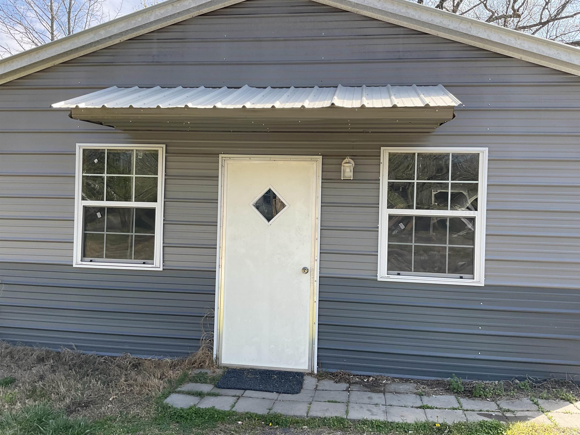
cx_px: 290
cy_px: 218
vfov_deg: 48.2
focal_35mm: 29
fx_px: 486
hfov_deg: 61.7
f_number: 1.8
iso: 16
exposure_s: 1/435
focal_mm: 3
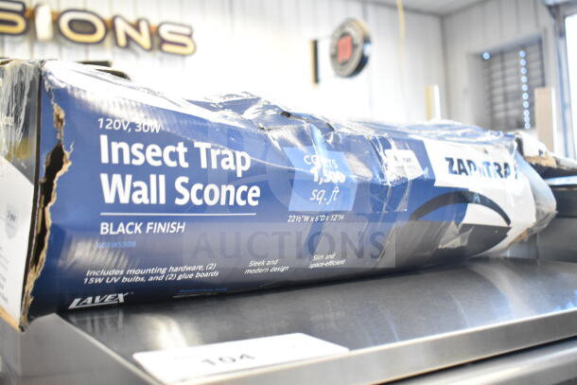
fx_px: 577
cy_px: 192
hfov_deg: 53.1
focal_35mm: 36
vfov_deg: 36.9
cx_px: 288
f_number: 4.5
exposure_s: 1/80
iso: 1600
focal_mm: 24
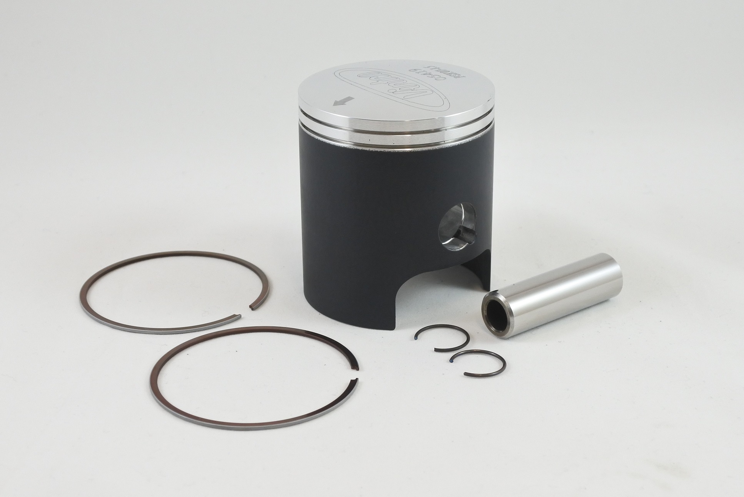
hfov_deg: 43.6
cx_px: 372
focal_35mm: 45
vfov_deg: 29.9
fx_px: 930
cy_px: 248
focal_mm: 16.8
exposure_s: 1/125
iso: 400
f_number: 4.5
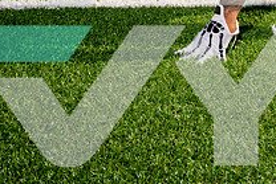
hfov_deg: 21.1
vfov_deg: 14.2
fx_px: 706
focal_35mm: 92
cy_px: -64
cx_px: 296
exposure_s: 1/250
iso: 100
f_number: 7.1
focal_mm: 33
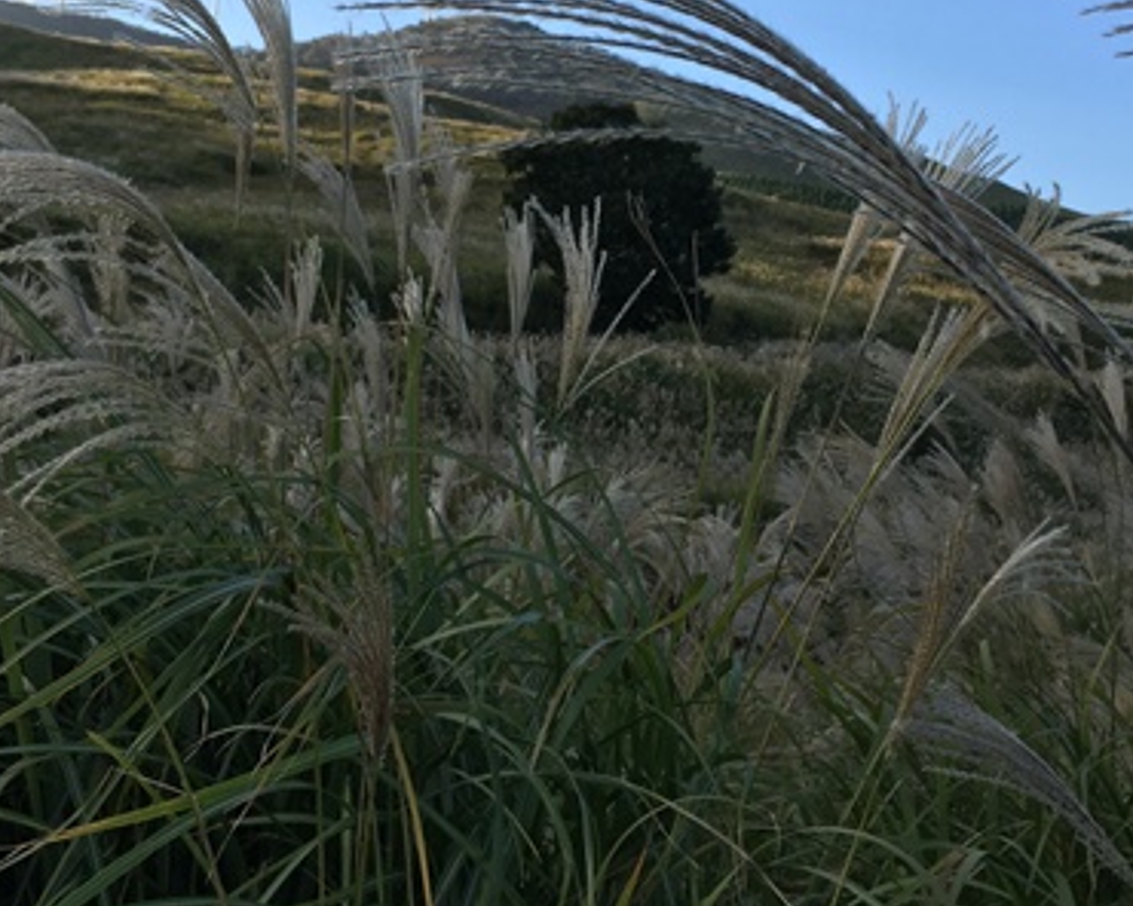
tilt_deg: +7.7
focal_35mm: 49
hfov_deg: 38.0
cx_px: 502
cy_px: 205
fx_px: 1643
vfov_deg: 30.2
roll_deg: -4.0
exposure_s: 1/942
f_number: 2.2
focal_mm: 4.15
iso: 32
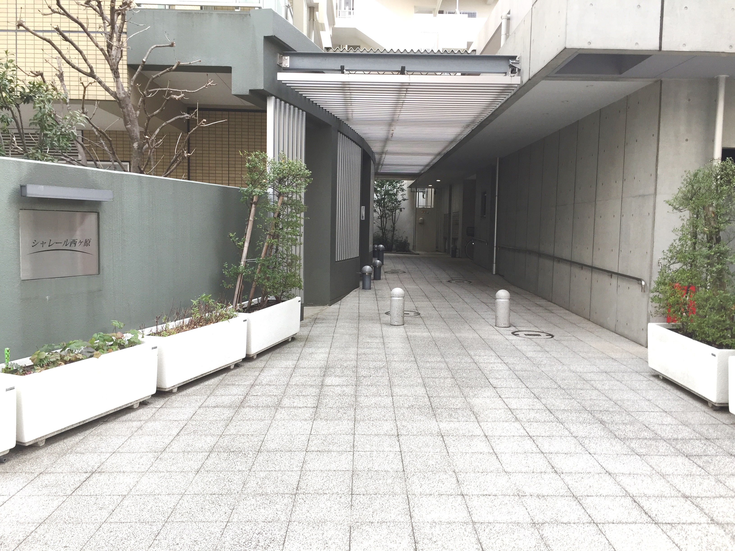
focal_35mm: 29
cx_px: 368
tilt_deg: -2.6
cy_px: 276
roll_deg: -0.8
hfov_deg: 61.7
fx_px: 616
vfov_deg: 48.2
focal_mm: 4.15
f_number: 2.2
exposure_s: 1/120
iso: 40
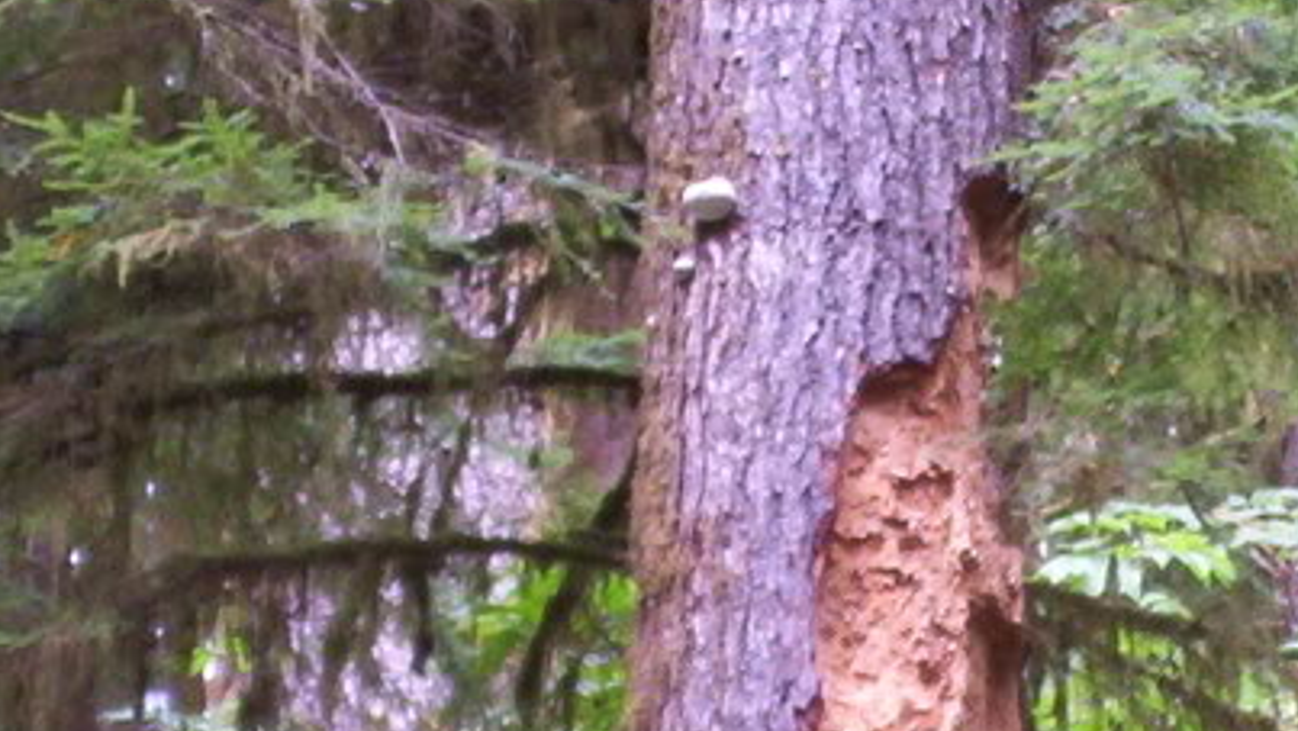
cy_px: 871
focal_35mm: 234
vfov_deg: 5.2
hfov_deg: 9.2
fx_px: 8056
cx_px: 916
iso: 200
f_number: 4.72
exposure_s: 1/17.6
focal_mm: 16.61
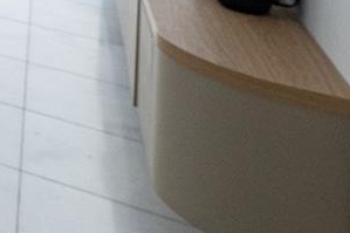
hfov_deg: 14.6
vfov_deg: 14.0
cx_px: -517
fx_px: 729
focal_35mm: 75
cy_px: -287
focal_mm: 14
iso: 2500
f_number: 8
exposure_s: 1/200
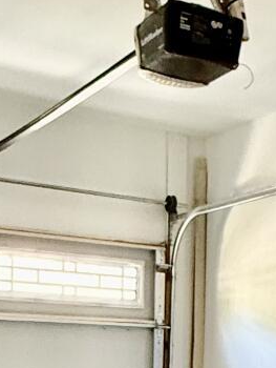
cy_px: 400
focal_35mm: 80
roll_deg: -3.2
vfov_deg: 23.0
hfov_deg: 17.3
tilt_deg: -2.1
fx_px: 849
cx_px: 362
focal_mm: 2.22
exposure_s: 1/60
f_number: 2.2
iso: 400
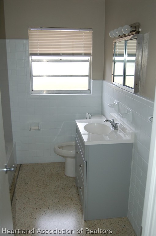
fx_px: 225
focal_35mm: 34
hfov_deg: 38.3
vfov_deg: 55.2
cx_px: 78
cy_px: 118
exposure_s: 1/60
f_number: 3.8
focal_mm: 23
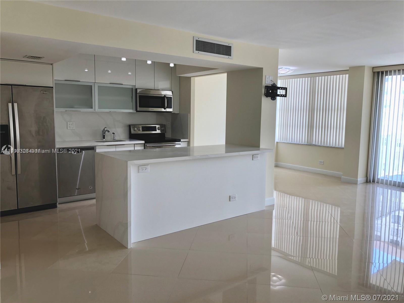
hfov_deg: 63.4
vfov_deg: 49.7
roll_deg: -0.4
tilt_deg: -7.1
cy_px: 152
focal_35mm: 28
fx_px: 327
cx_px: 202
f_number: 1.8
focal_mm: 4
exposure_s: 1/120
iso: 80
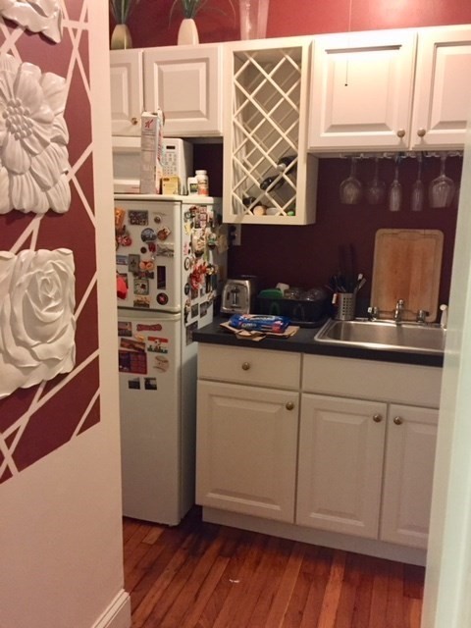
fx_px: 526
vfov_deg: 61.7
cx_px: 236
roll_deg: -1.0
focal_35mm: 29
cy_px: 314
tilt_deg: -10.5
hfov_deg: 48.2
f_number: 2.2
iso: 250
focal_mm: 4.15
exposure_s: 1/20
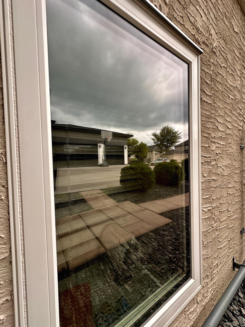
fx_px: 132
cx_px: 122
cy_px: 164
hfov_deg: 85.7
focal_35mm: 14
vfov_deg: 102.1
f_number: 2.2
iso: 50
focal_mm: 2.22
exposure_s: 1/99
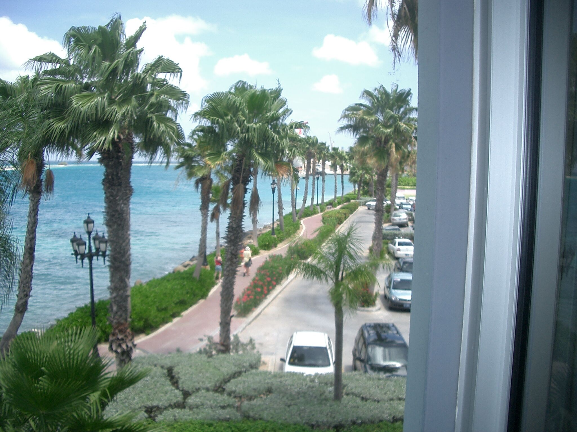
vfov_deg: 40.7
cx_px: 288
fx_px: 583
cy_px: 216
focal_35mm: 35
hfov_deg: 52.6
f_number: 2.6
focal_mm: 5.8
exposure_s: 1/640
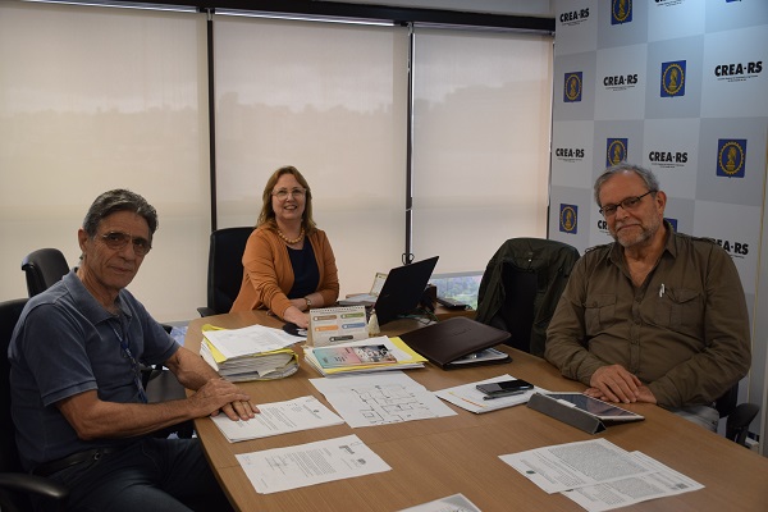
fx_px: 768
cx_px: 384
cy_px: 256
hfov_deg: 53.1
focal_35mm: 36
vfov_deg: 36.9
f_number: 4
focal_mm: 24
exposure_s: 1/60
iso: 450
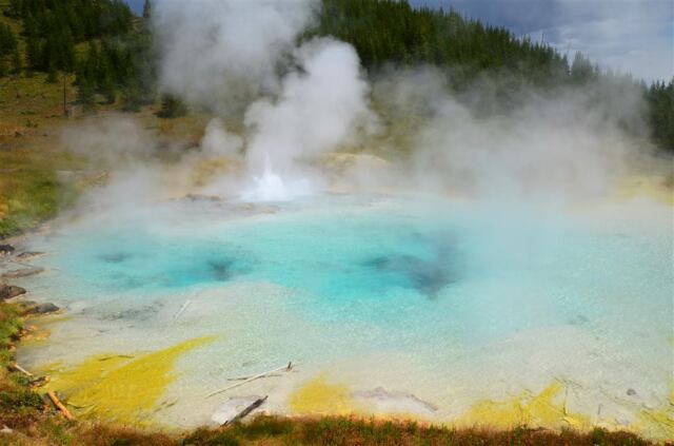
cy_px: 223
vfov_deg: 43.4
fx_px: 560
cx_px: 337
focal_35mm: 30
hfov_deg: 62.1
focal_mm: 20
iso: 100
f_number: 13
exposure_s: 1/200
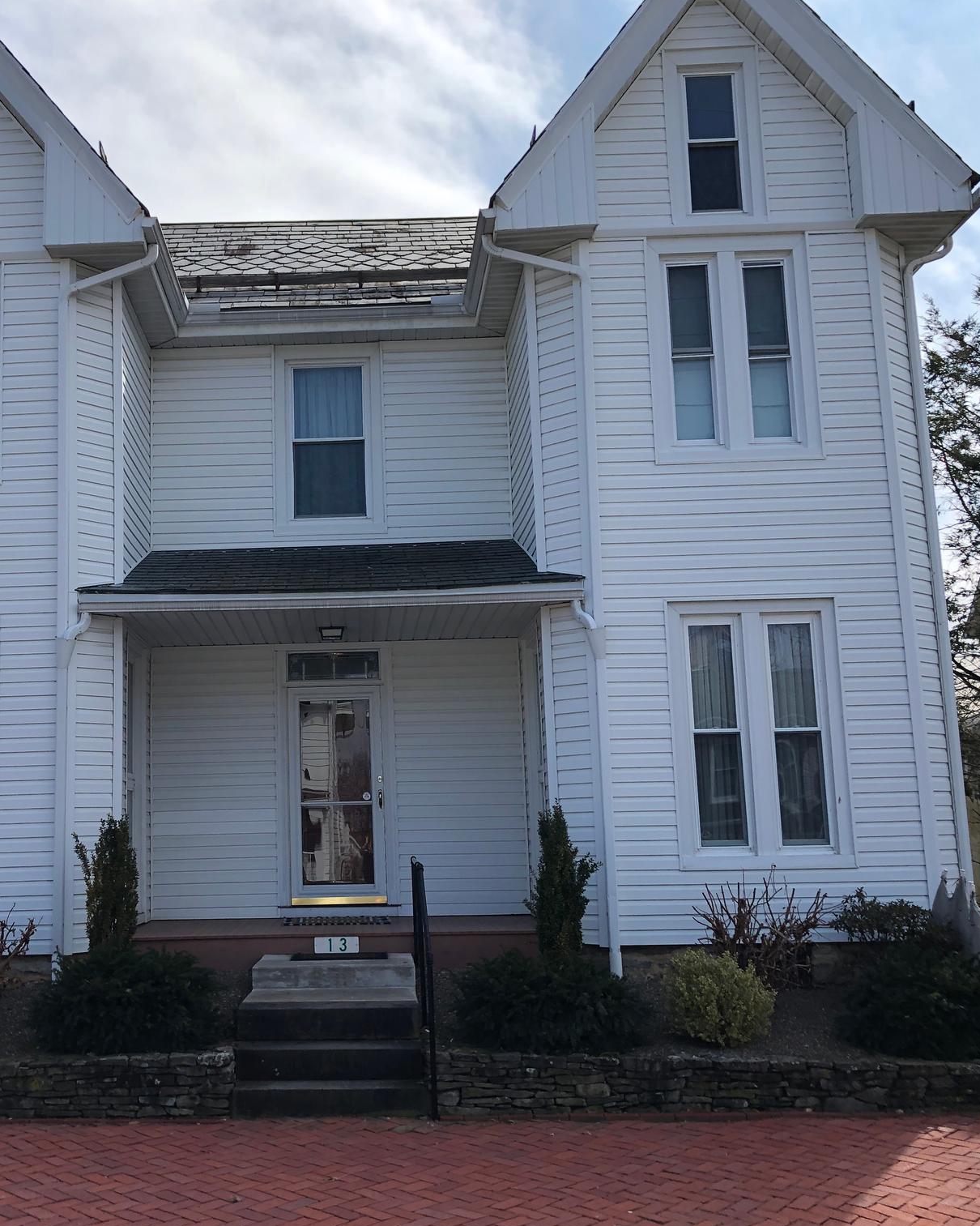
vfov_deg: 49.1
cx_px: 297
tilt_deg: +8.9
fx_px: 1342
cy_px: 608
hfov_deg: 39.5
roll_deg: +1.1
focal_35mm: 37
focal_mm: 3.99
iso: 20
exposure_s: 1/1919
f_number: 1.8
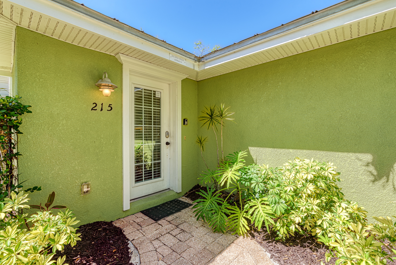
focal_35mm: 16
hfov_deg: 96.7
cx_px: 198
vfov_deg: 73.8
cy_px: 132
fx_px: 176
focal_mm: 16
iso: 100
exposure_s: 1/1000
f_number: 7.1
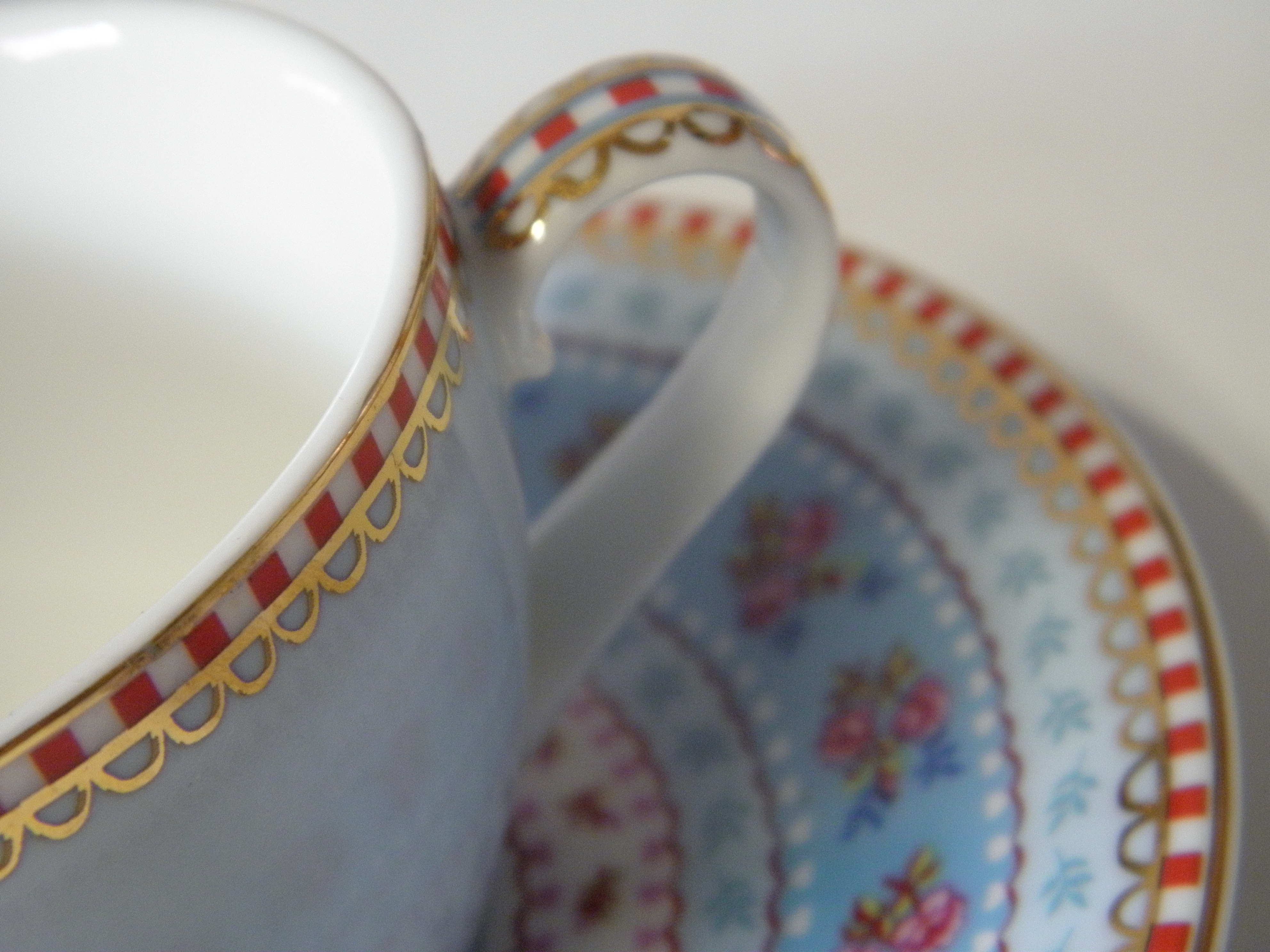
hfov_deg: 24.4
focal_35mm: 80
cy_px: 476
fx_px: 2935
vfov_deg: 18.4
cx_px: 635
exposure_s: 1/50
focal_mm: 14.3
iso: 250
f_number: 4.4
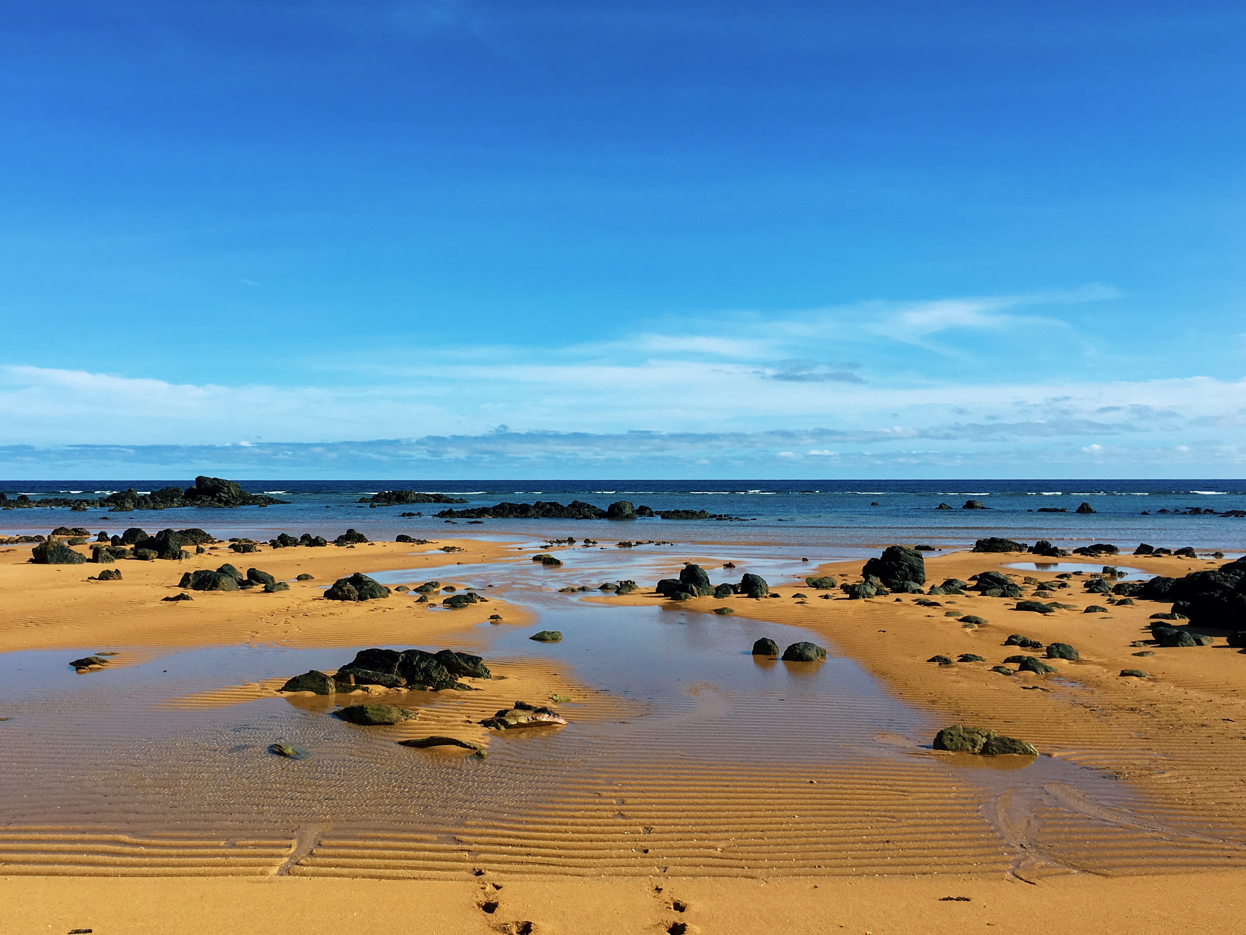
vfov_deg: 40.7
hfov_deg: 52.5
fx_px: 1260
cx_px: 558
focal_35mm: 35
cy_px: 513
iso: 25
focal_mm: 4.15
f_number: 2.2
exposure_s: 1/2100
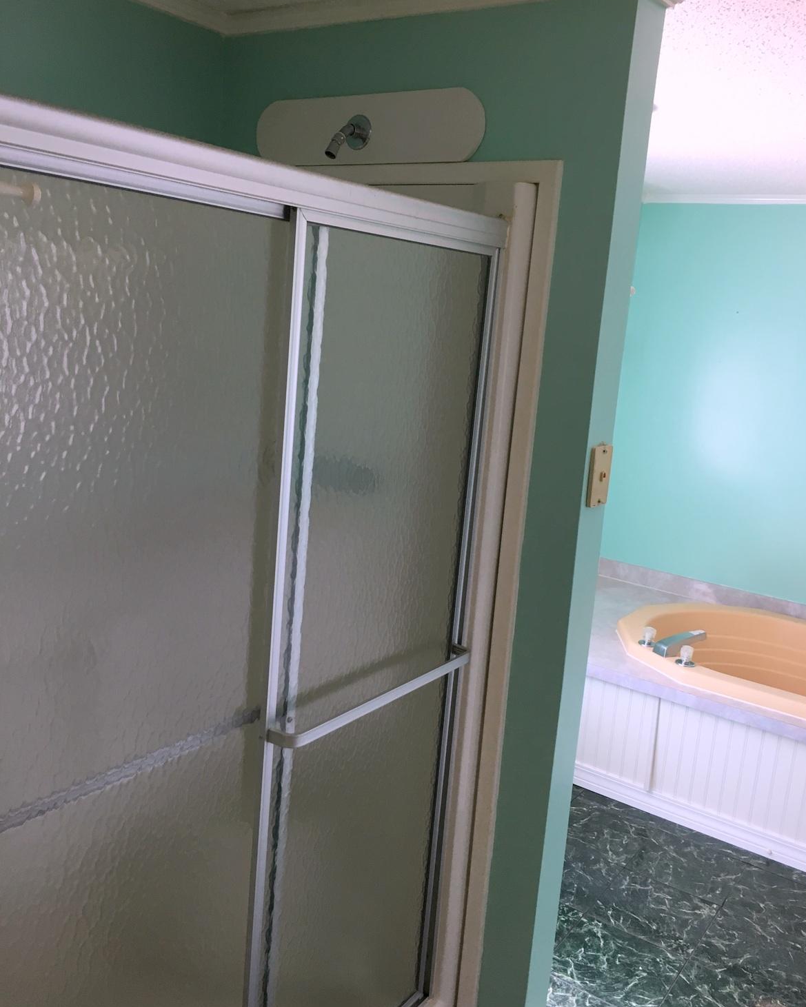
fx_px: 924
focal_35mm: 31
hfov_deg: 47.1
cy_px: 496
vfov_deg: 57.2
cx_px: 413
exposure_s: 1/30
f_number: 2.2
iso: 50
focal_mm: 4.15
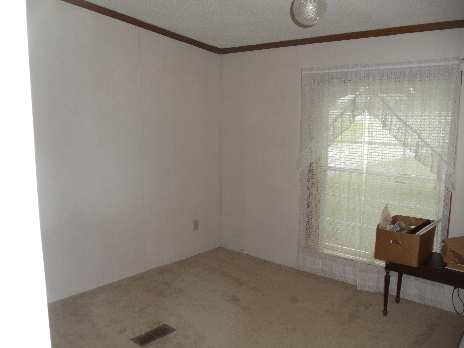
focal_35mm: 44
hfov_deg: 42.9
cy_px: 174
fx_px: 590
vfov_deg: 32.9
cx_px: 232
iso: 200
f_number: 3.5
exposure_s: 1/30
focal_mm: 6
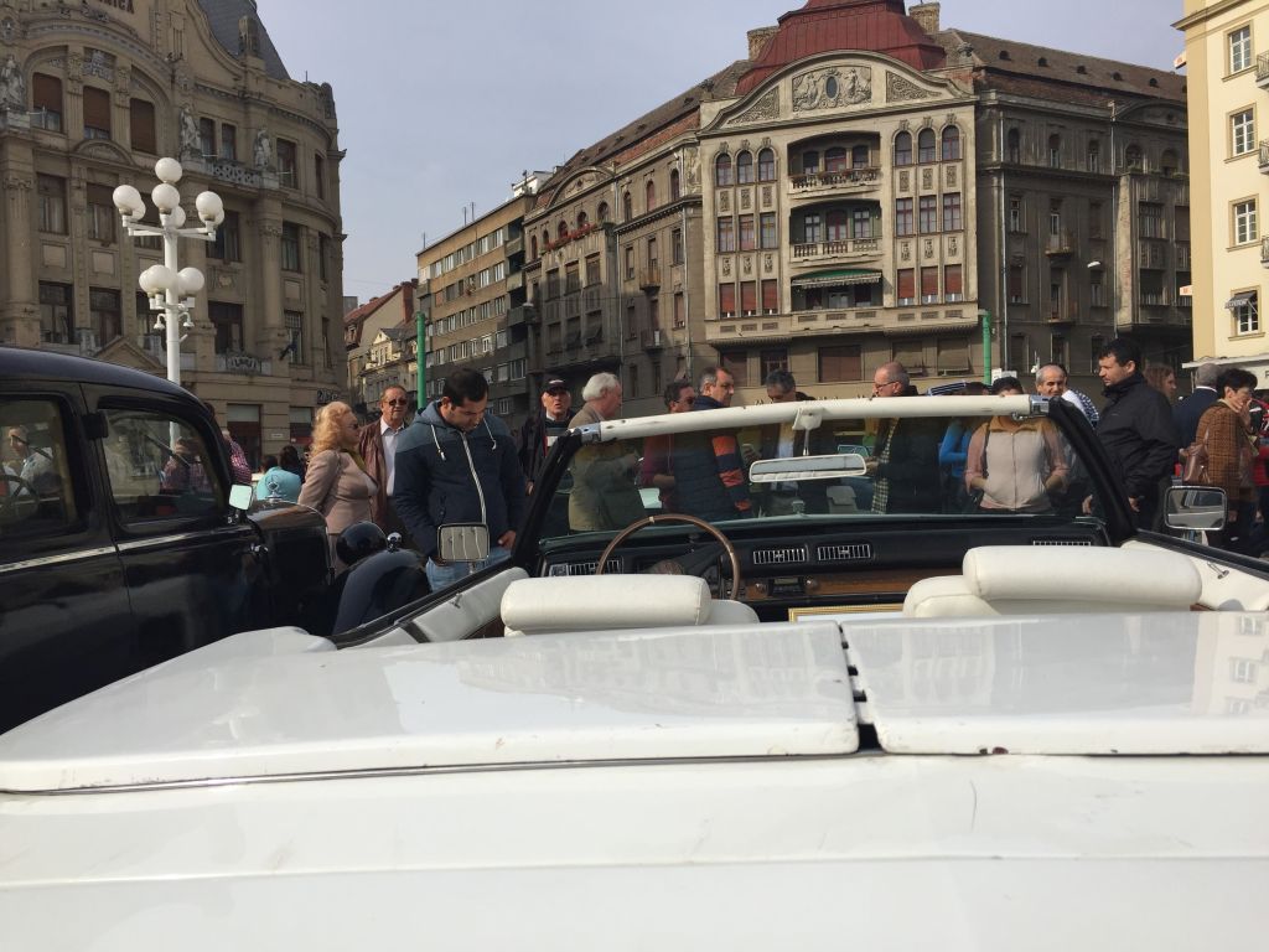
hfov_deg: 61.7
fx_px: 1063
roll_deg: +2.7
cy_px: 476
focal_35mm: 29
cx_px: 634
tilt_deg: -0.6
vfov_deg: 48.2
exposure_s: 1/2825
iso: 32
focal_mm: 4.15
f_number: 2.2
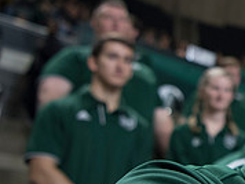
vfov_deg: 19.7
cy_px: 97
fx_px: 532
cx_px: 355
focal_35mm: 75
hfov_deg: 22.0
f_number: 2.8
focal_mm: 24
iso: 2000
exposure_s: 1/320
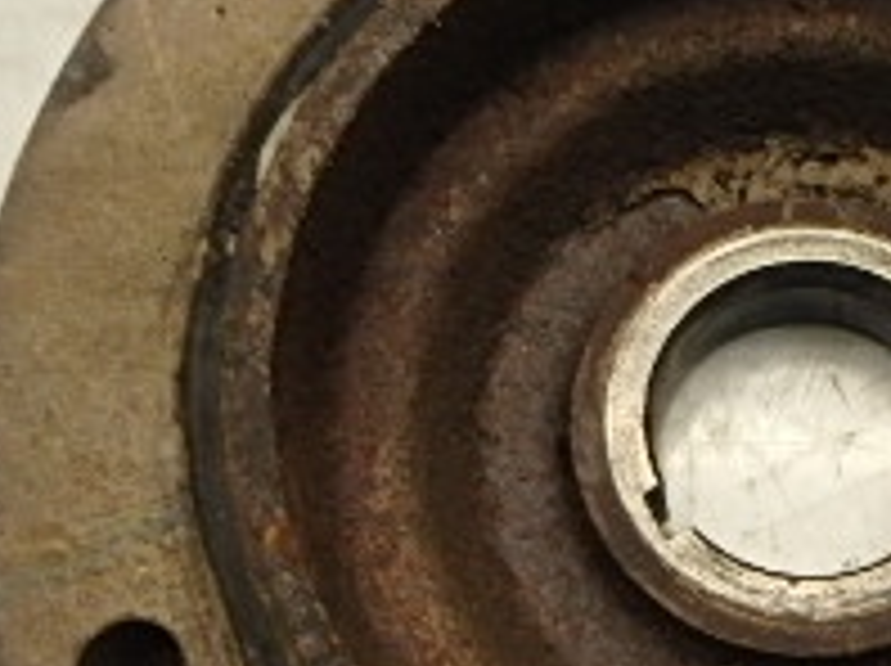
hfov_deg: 27.8
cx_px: 756
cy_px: 423
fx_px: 1748
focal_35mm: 68
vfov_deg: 21.5
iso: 200
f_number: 3.5
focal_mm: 3.7
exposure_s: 1/50
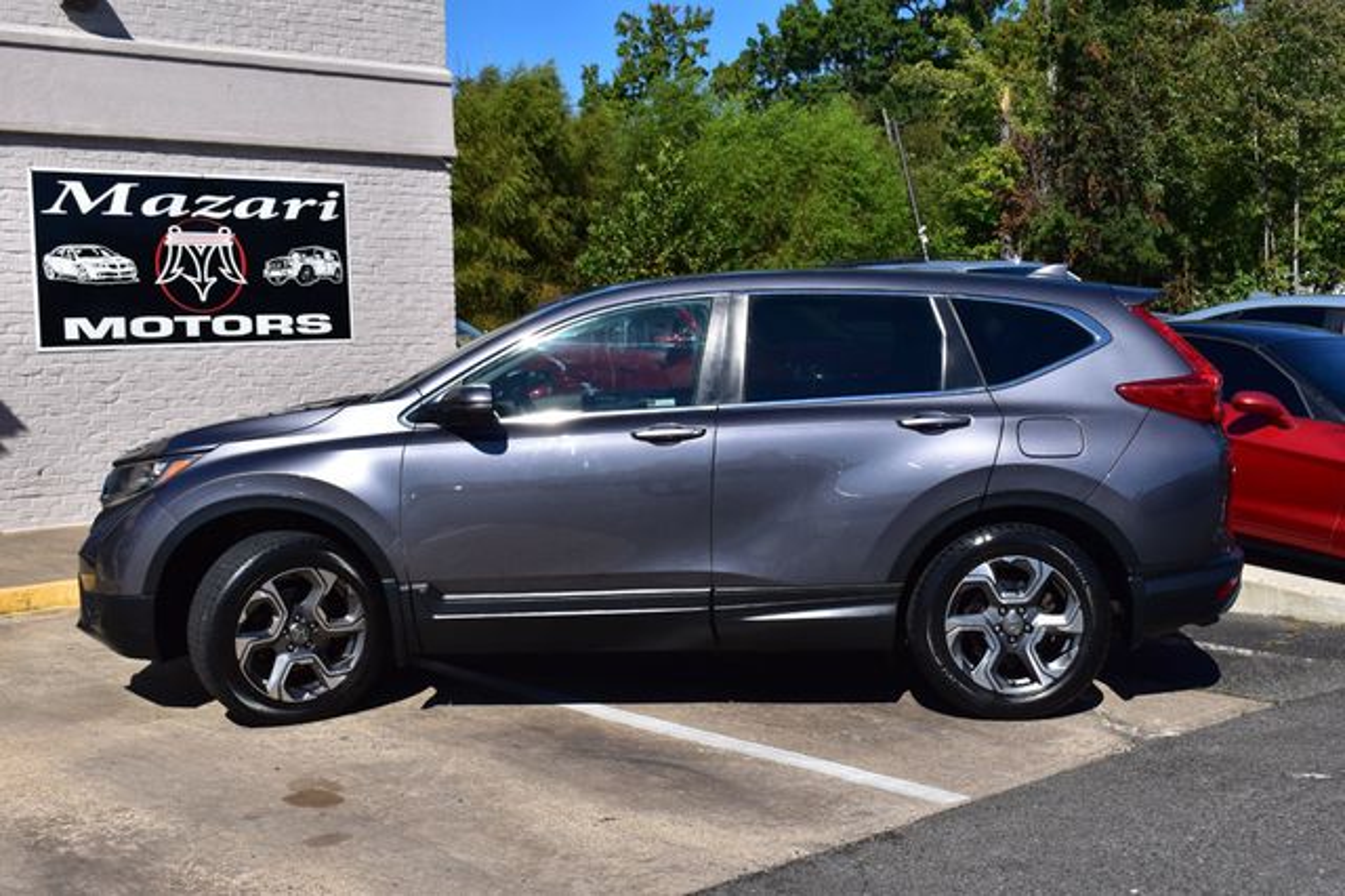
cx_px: 672
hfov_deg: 43.6
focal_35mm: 45
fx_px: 1680
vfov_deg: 29.8
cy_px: 448
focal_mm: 30
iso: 220
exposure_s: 1/500
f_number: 11
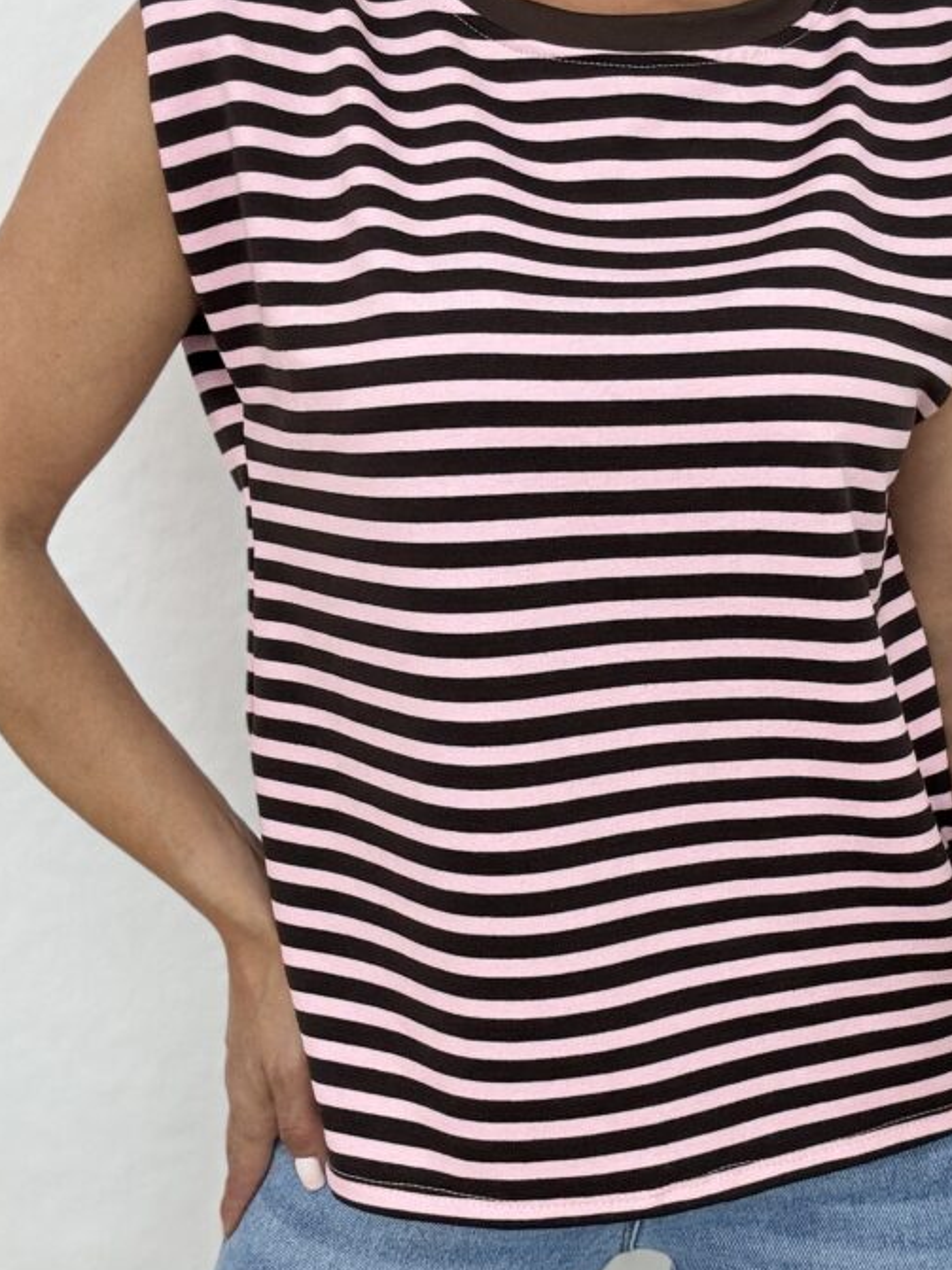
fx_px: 1761
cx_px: 601
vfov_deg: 39.6
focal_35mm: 48
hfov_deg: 30.1
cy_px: 580
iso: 40
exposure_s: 1/100
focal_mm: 2.69
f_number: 1.9
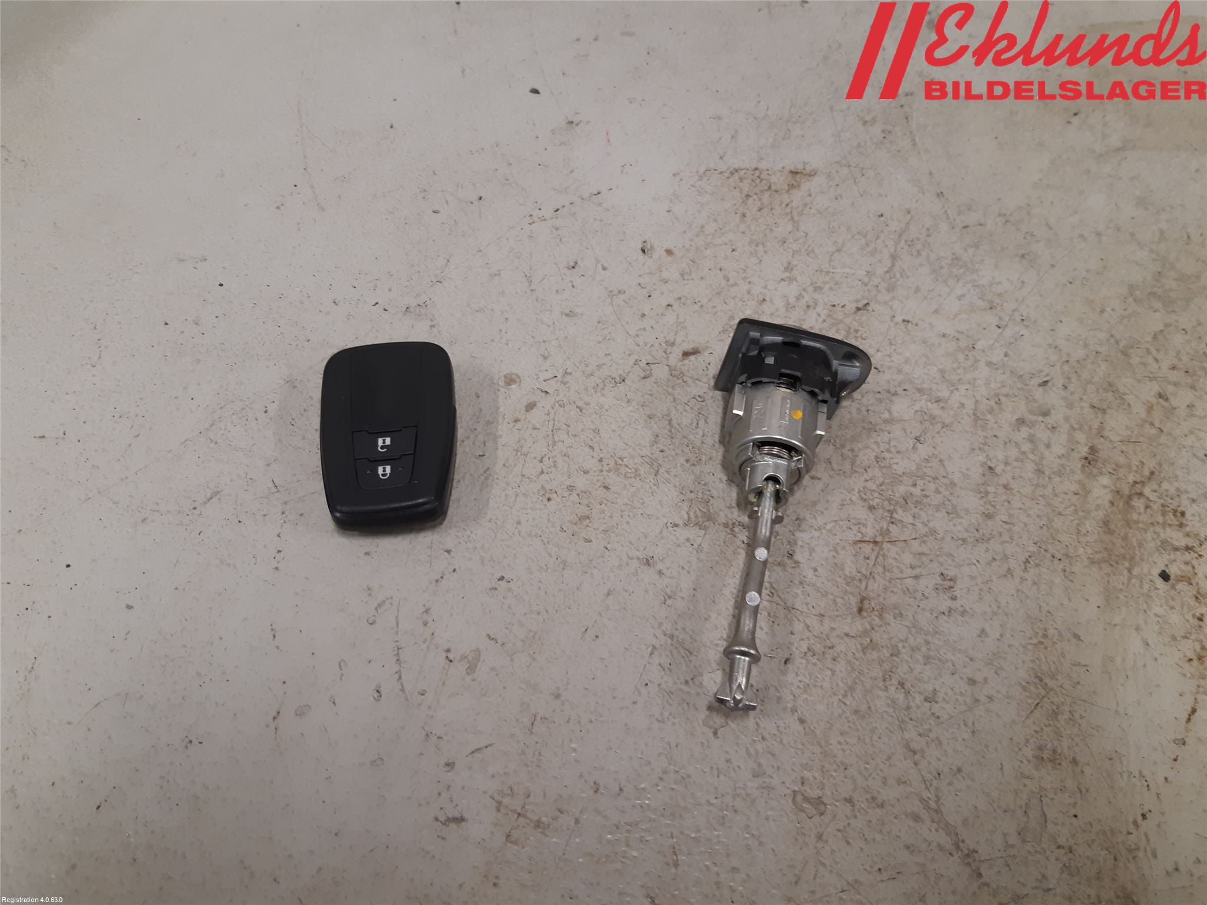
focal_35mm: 26
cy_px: 452
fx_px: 907
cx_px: 604
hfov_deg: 67.3
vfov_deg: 53.1
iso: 125
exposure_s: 1/50
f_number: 1.7
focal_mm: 3.93
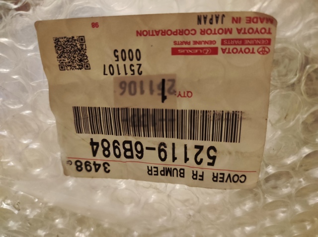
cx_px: 159
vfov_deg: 74.6
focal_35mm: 17
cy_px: 118
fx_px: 156
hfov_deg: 91.1
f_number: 1.79
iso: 2933
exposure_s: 1/25
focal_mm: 4.74
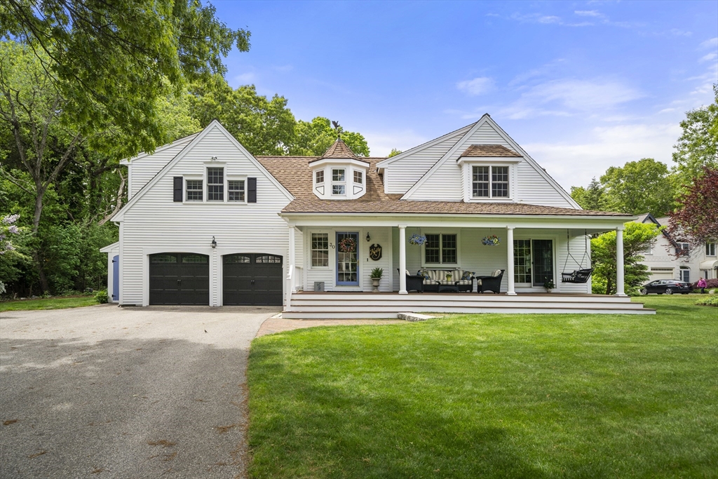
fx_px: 399
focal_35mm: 20
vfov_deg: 61.9
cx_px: 359
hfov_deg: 84.0
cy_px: 240
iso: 320
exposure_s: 1/500
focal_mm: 20
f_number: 7.1
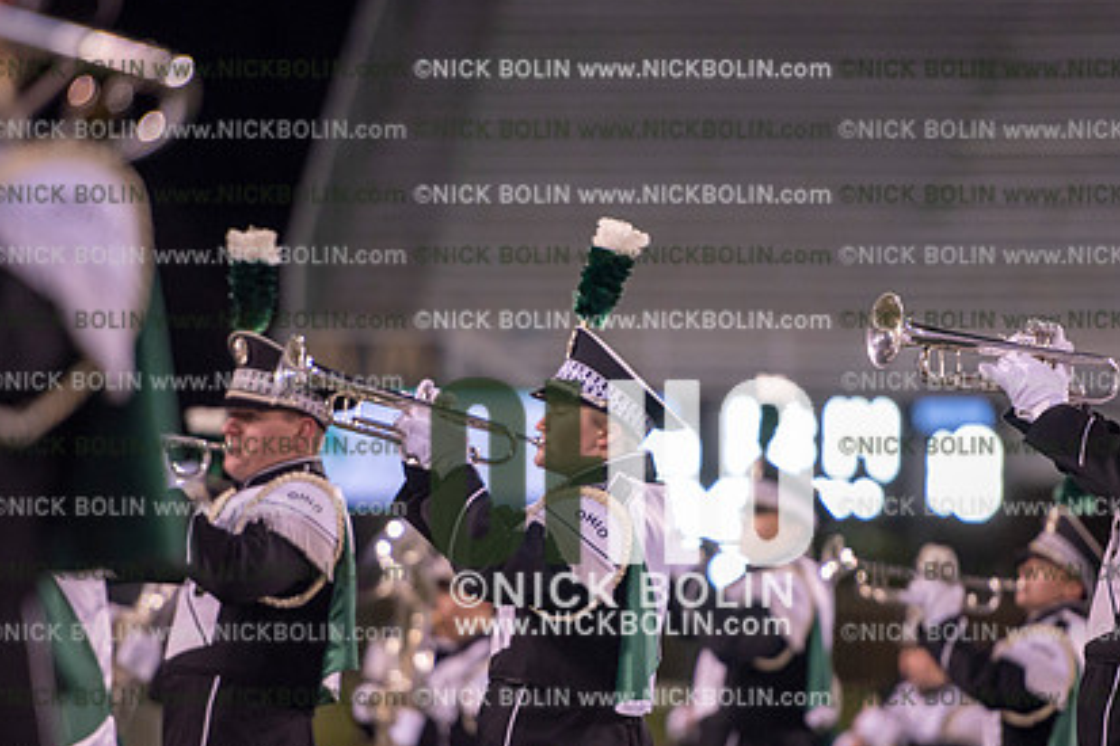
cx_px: 621
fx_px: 8738
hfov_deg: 7.3
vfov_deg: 4.9
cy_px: 509
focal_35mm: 281
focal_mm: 200
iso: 2500
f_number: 2.8
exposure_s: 1/1250
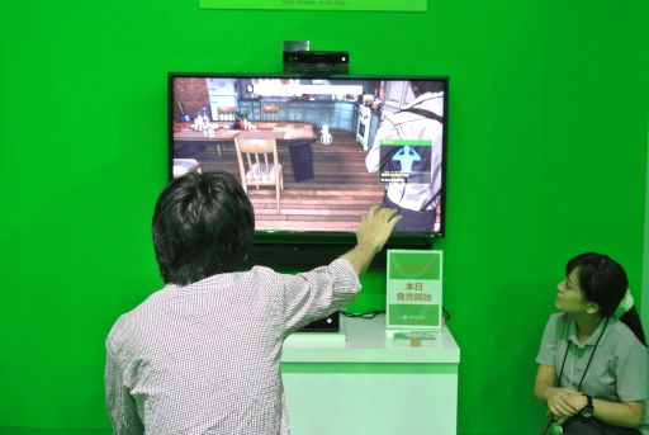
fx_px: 1101
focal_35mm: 61
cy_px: 218
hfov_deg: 32.8
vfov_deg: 22.3
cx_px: 324
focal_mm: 22.7
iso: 800
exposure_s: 1/30
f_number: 5
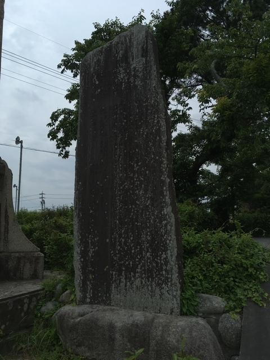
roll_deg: +0.5
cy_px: 180
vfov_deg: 61.7
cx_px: 135
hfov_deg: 48.2
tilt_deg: +8.4
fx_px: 302
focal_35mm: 29
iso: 25
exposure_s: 1/2262
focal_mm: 4.15
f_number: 2.2
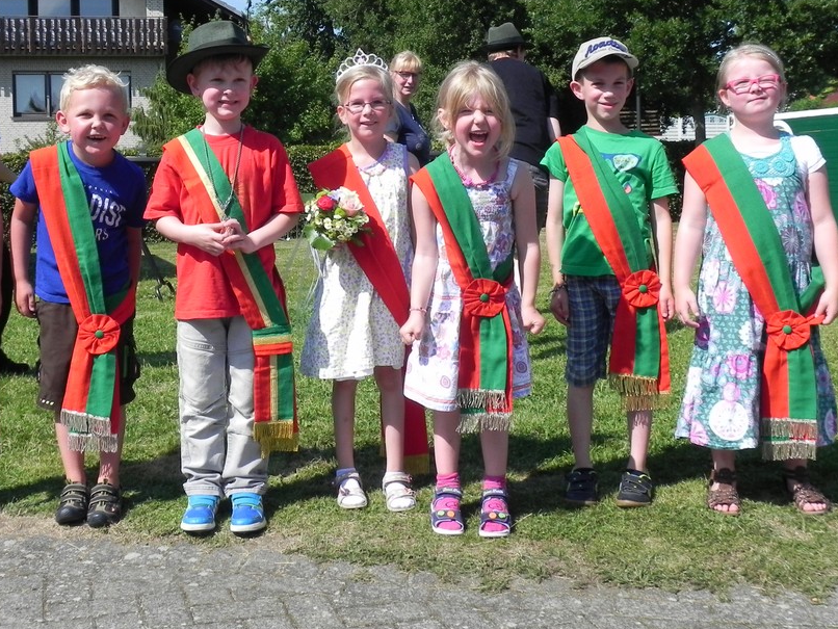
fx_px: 1138
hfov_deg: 40.1
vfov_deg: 30.8
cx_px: 311
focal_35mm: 47
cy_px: 234
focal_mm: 6.6
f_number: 7.1
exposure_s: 1/425
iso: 160
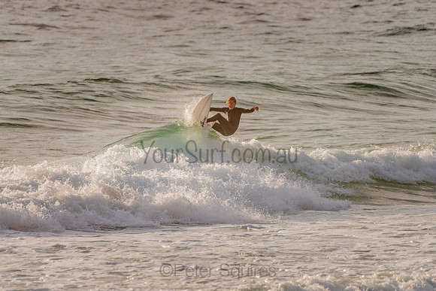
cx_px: 213
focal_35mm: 613
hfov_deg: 3.4
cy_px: 141
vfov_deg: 2.2
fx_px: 7424
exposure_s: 1/2000
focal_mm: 500
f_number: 5.6
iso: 160
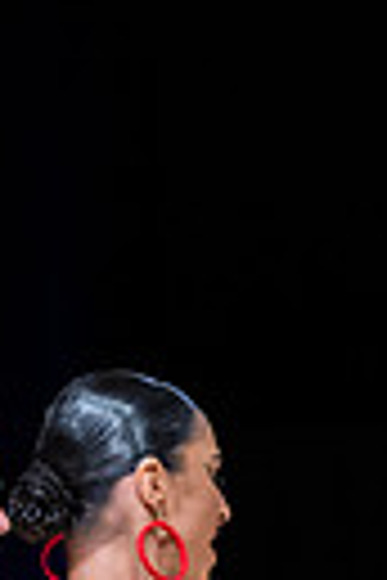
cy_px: 998
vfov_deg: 6.4
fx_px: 5063
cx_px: 67
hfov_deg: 4.4
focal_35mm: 314
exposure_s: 1/400
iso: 3200
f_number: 3.2
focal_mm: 60
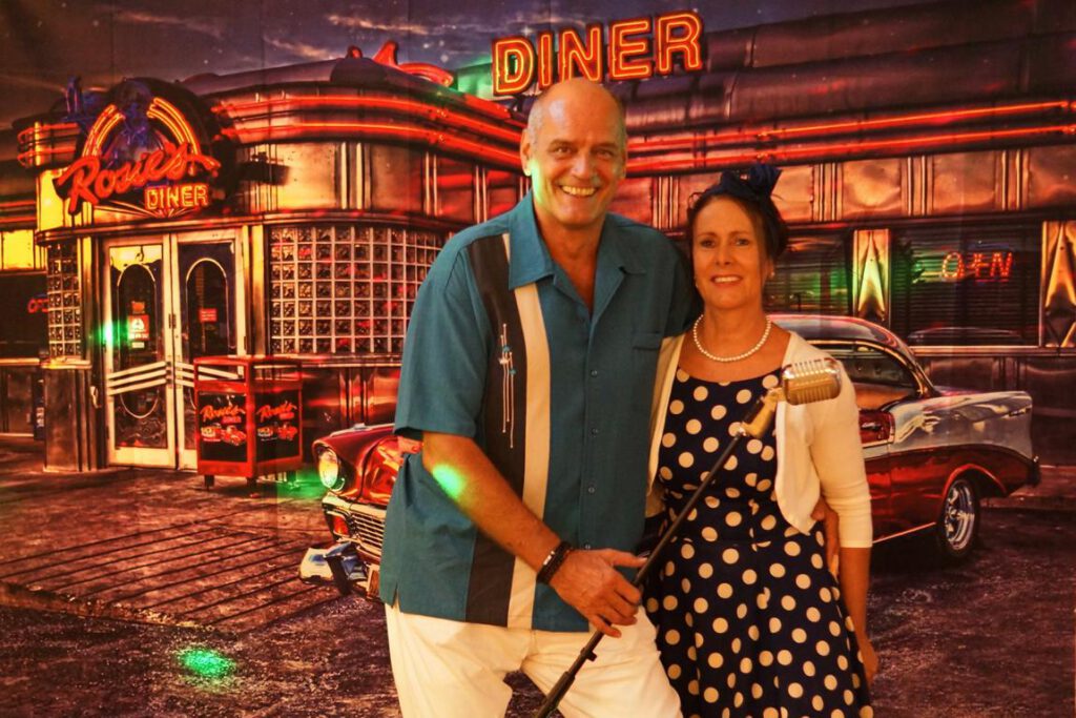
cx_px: 538
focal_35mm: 75
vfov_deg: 18.2
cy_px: 359
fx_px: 2242
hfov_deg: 27.0
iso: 1600
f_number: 1.8
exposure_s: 1/40
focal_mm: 50
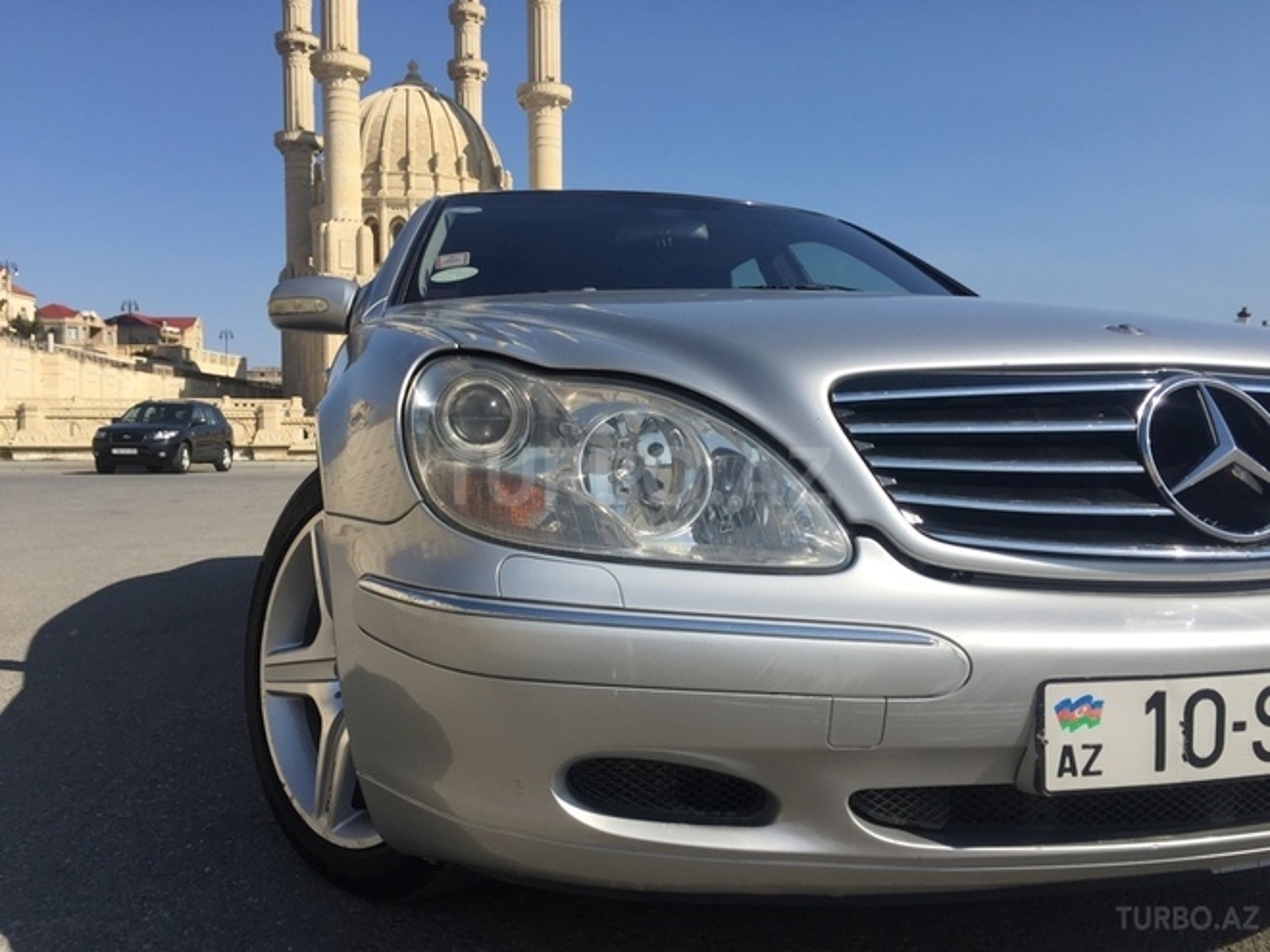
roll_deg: -0.5
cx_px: 635
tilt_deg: -2.0
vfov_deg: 48.2
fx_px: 1064
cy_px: 476
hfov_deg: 61.7
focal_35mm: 29
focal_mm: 4.15
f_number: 2.2
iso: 32
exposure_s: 1/2475
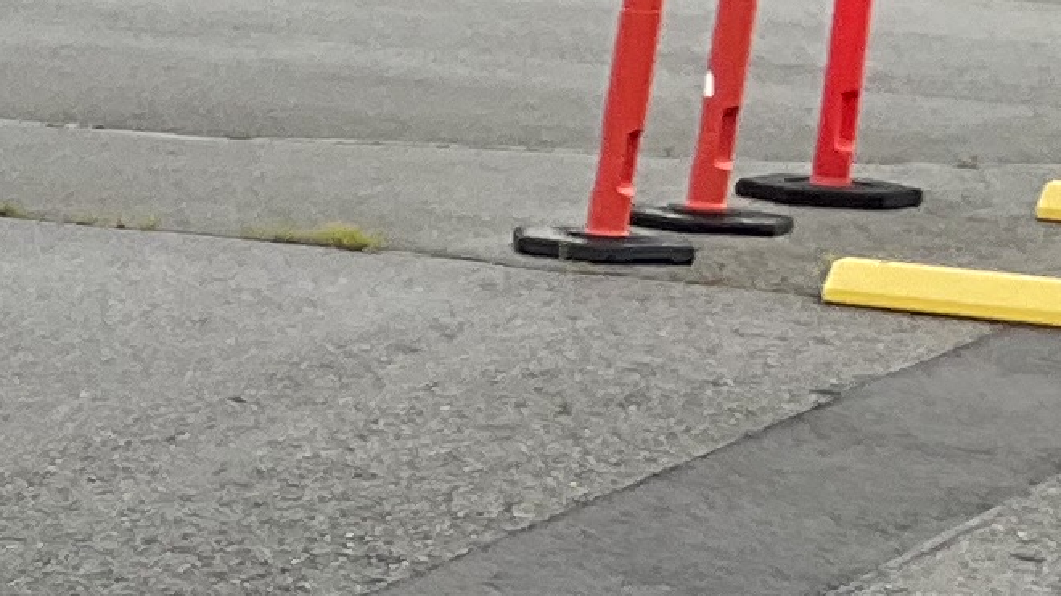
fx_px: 5429
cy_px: 1284
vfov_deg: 6.1
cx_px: -1575
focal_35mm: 193
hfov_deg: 9.7
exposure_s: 1/152
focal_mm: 3
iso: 20
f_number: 1.8
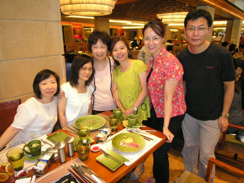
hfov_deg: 71.6
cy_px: 92
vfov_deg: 56.8
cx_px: 122
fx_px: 169
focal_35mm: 24
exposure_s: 1/17.2
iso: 200
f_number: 2.6
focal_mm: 6.1
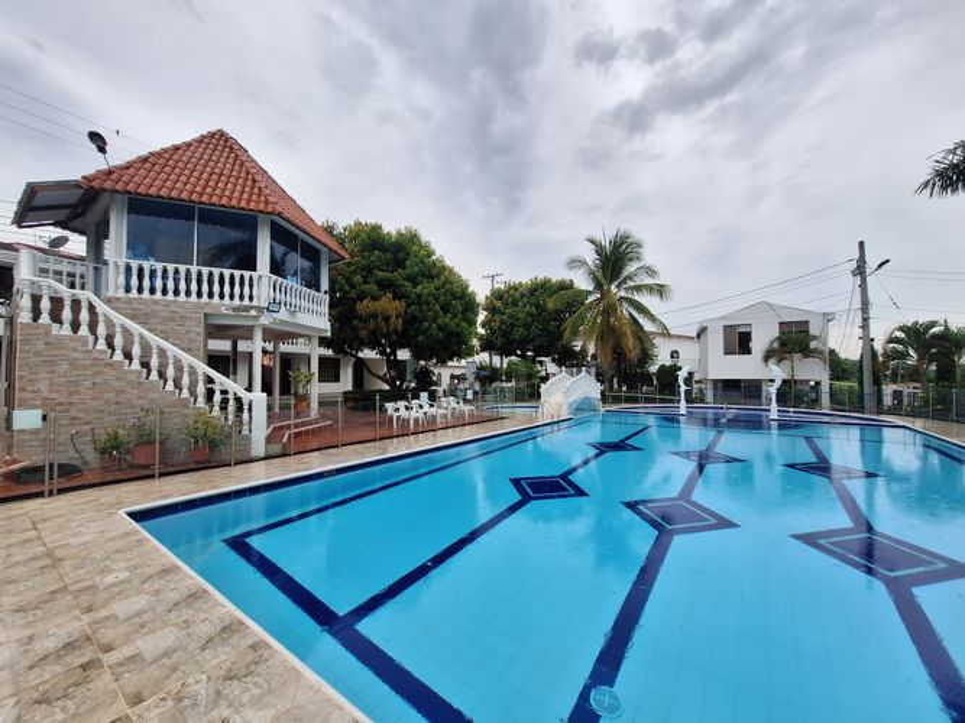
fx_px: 362
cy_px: 362
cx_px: 482
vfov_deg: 89.9
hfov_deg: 106.2
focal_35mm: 13
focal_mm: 1.74
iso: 40
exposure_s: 1/369
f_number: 2.2
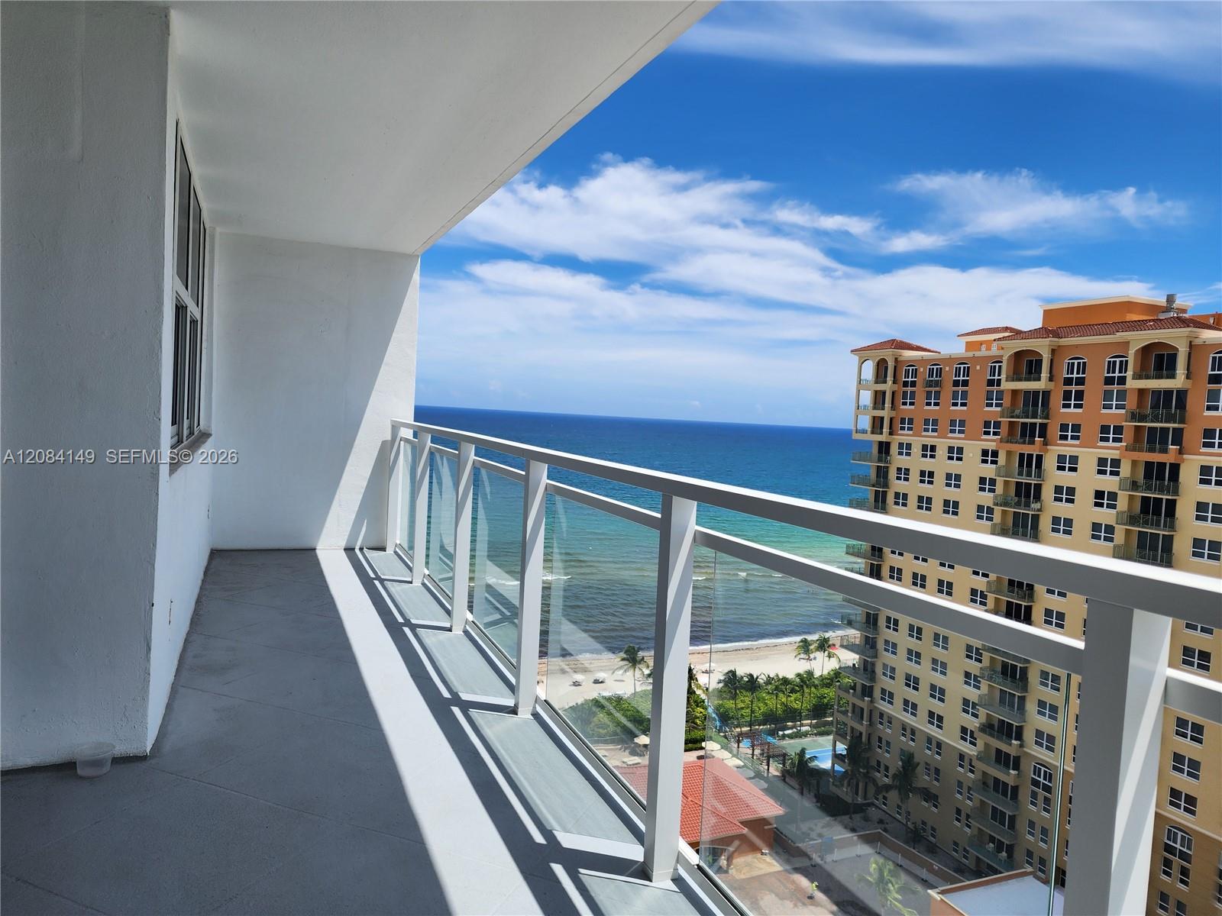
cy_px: 458
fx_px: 812
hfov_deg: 73.9
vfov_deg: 58.9
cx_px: 611
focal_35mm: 23
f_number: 1.8
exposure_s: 1/1628
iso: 12
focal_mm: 6.4
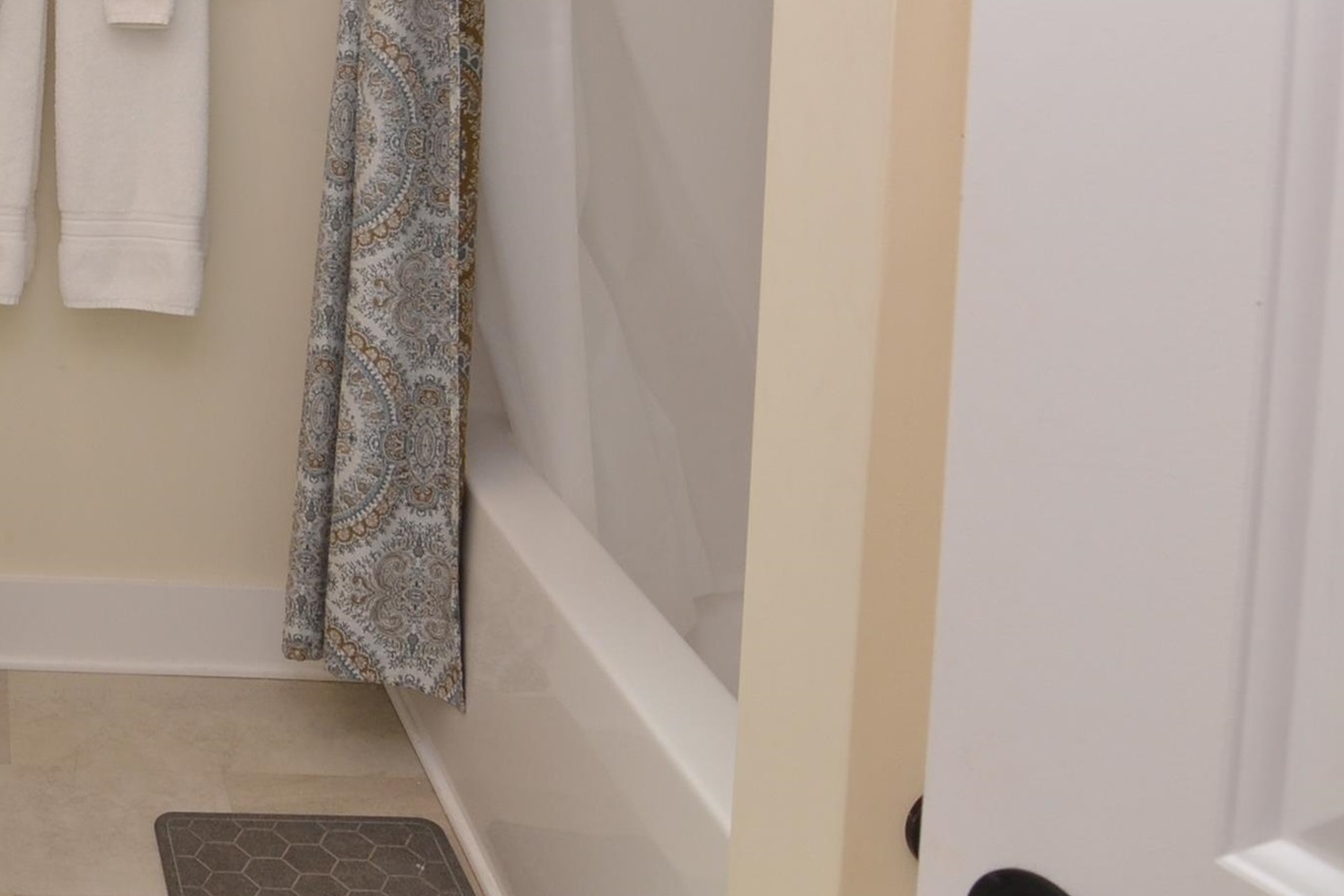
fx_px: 1629
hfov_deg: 38.2
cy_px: -69
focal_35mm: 44
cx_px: -88
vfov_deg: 28.2
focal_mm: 11.5
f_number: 5.6
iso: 280
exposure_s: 1/125
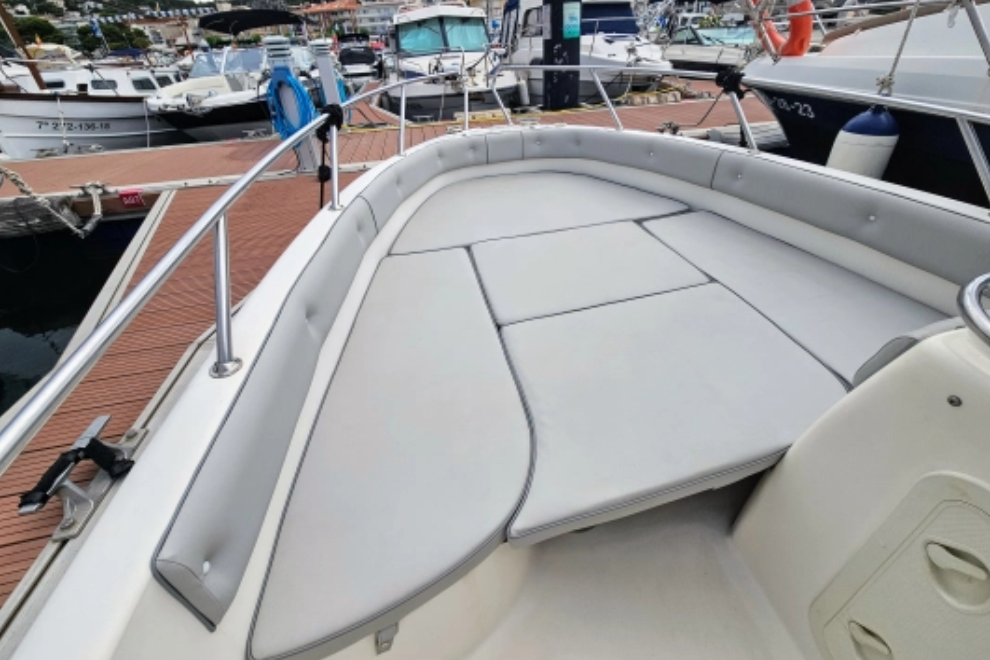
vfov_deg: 80.7
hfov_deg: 104.2
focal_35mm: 14
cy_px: 282
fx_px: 385
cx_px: 511
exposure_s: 1/857
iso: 50
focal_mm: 2.2
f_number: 2.2
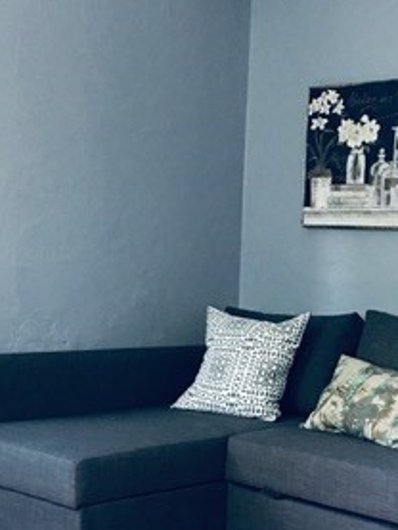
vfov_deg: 28.7
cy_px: 369
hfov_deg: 21.8
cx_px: 298
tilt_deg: -4.0
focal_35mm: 67
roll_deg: -4.1
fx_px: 1026
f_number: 2.2
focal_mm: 4.15
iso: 80
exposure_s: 1/15
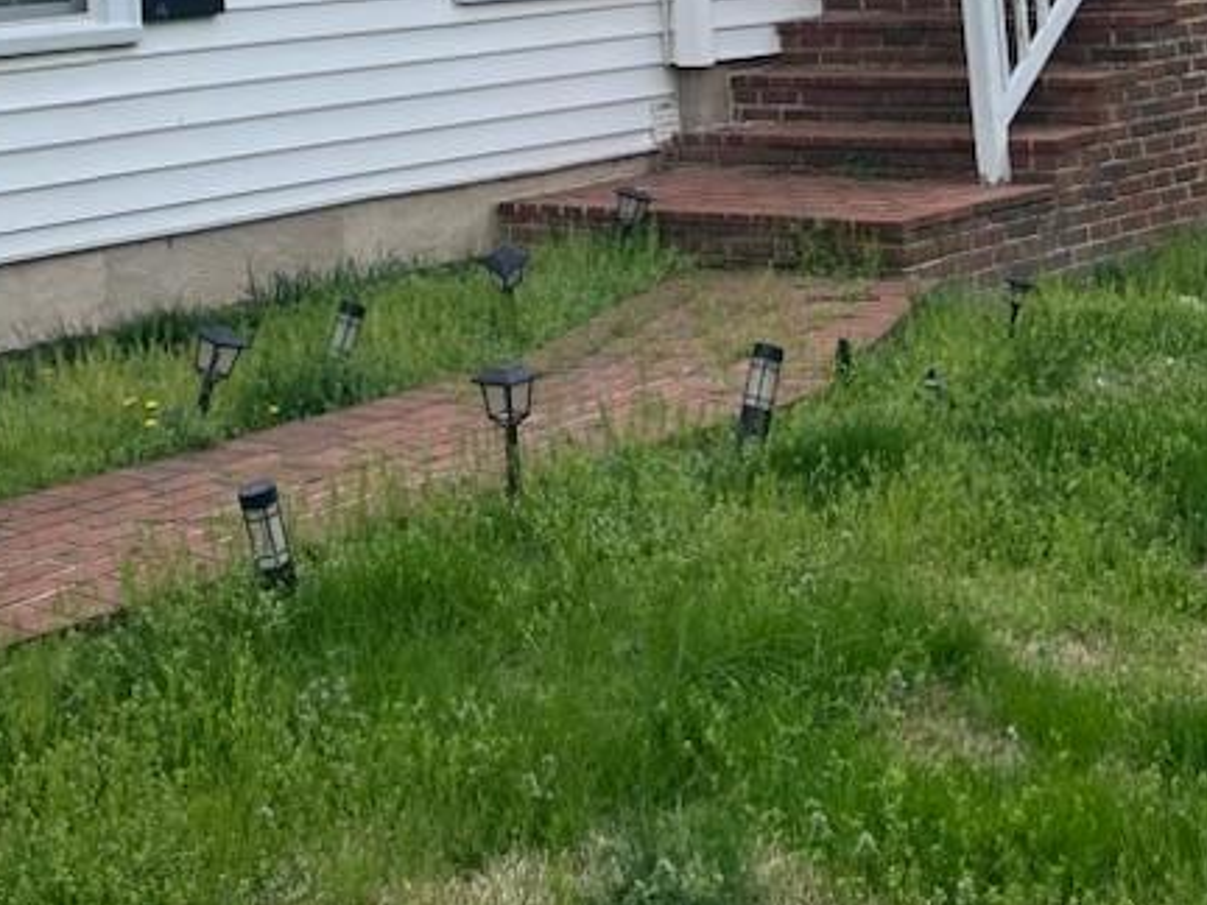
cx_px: 545
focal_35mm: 77
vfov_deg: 17.4
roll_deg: +4.0
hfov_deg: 25.3
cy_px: -422
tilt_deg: +7.0
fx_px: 2685
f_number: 1.6
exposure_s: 1/1066
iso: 50
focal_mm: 5.1
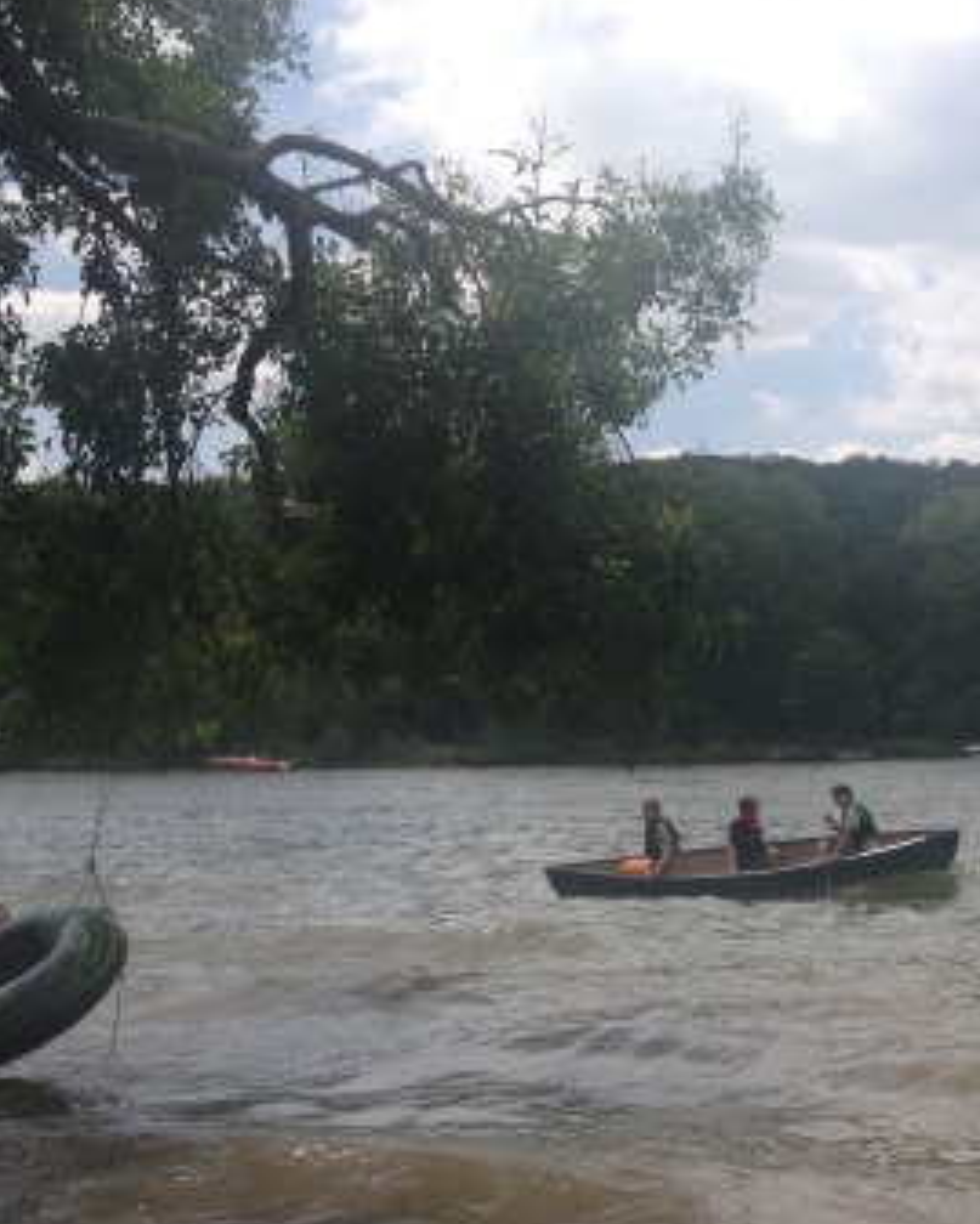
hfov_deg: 23.2
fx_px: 2356
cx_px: 780
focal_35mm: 65
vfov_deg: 28.9
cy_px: 845
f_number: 2.4
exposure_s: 1/1905
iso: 50
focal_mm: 4.28
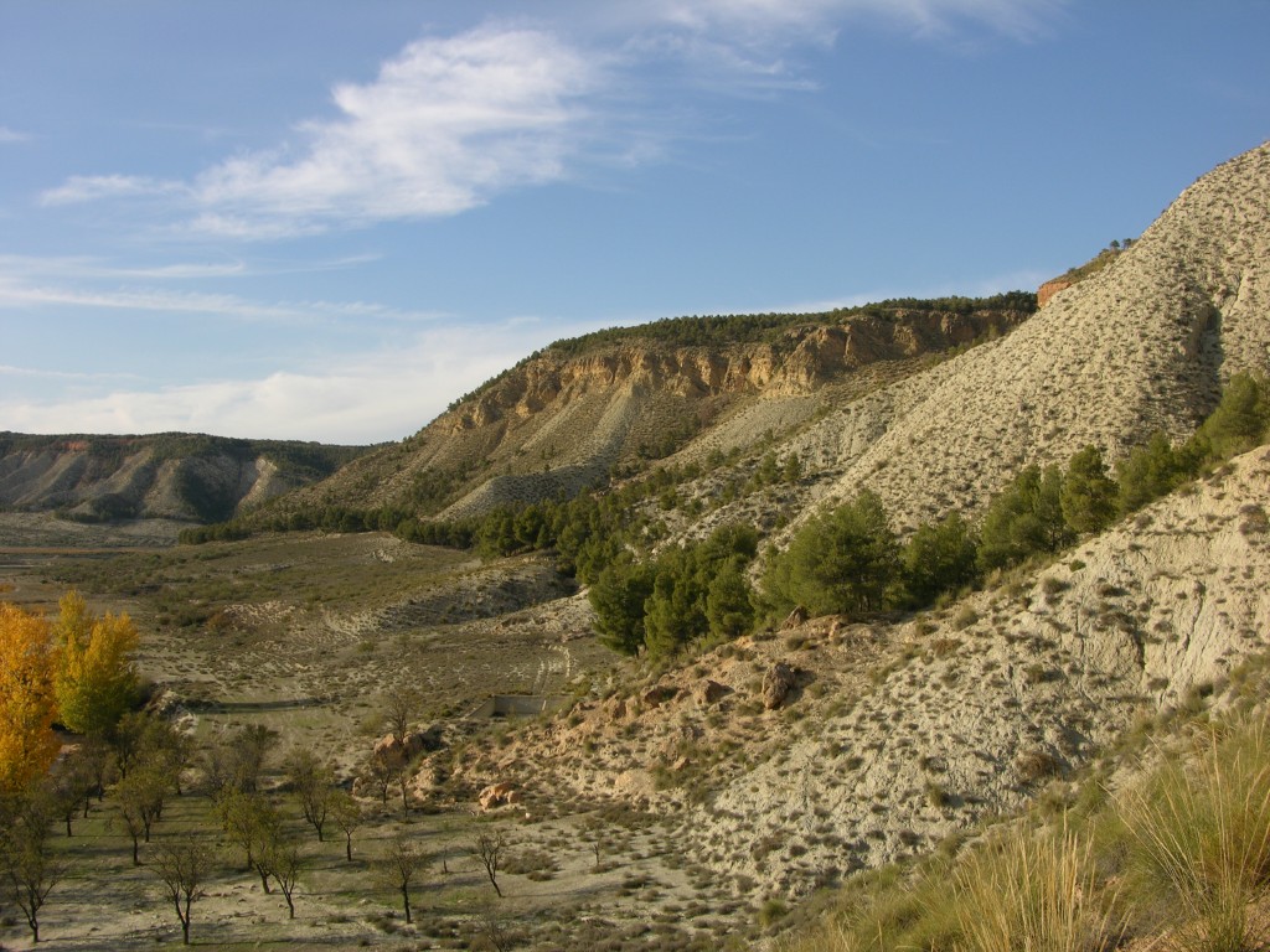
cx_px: 635
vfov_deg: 40.7
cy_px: 476
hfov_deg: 52.6
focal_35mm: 35
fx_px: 1284
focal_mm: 8.9
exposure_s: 1/239
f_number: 5.6
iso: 50
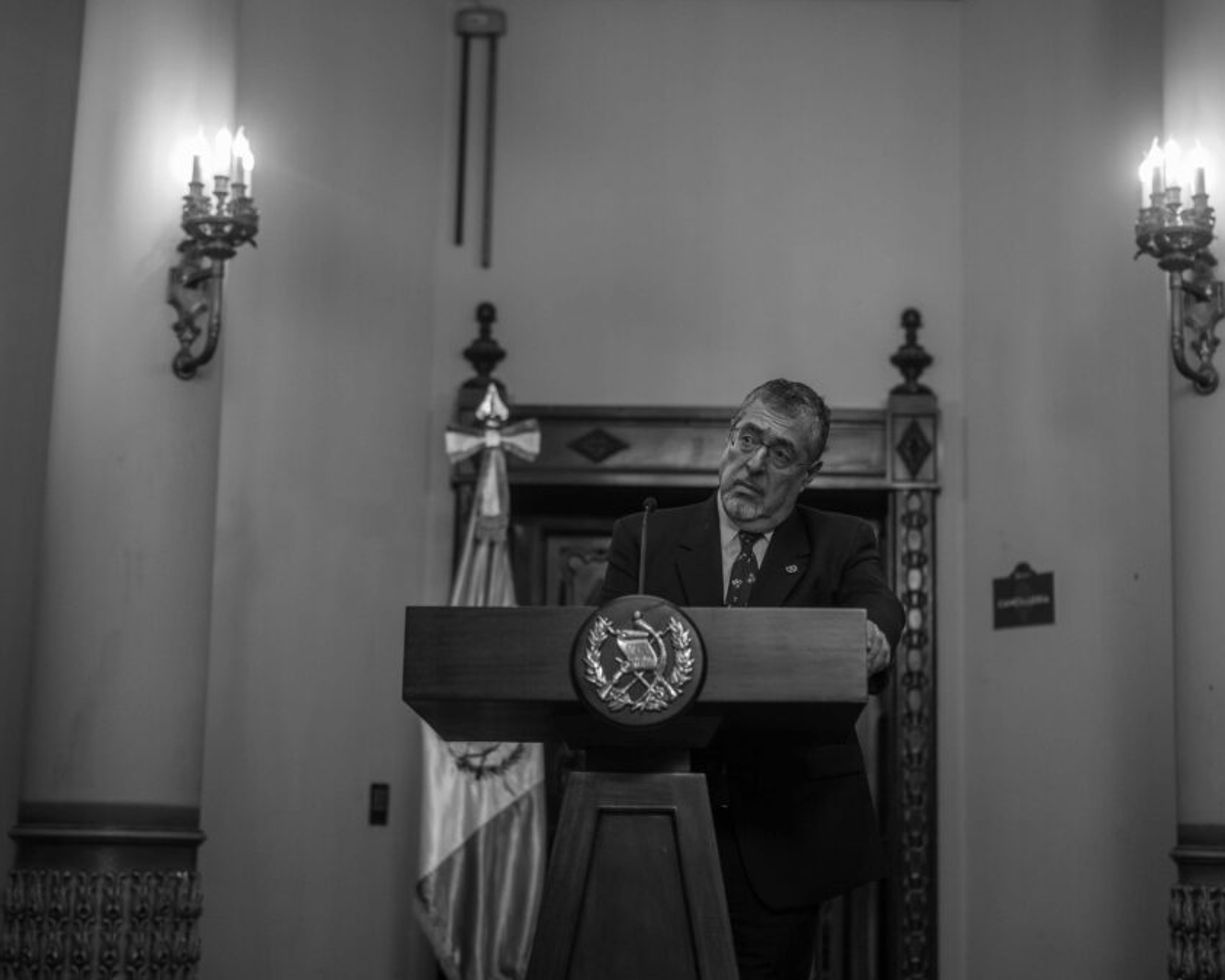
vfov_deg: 26.7
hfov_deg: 33.0
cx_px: 695
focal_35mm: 57
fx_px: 2066
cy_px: 491
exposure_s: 1/500
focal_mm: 50
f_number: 2
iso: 1600
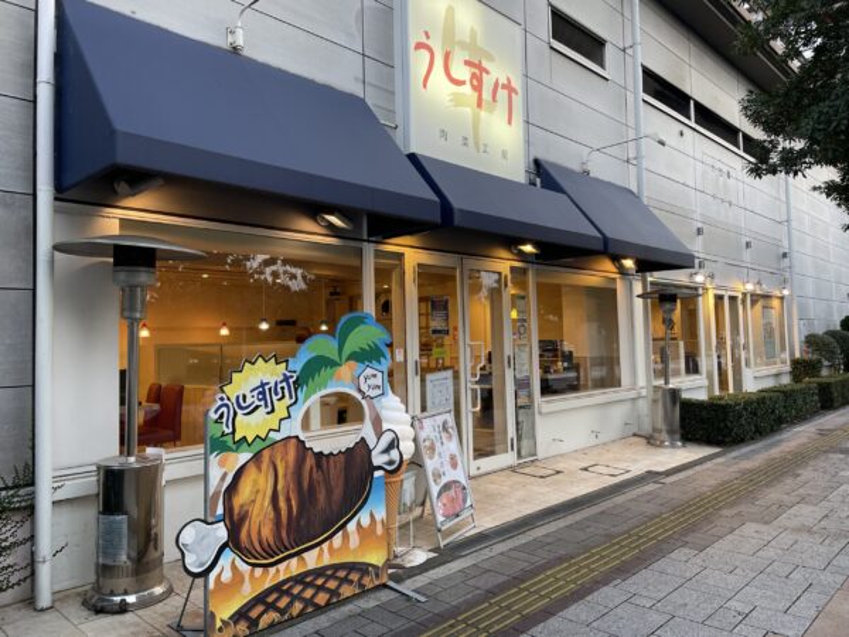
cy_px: 318
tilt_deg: +3.5
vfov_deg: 53.1
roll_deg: +1.1
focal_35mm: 26
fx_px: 638
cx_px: 424
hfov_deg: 67.3
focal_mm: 4.2
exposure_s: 1/100
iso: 80
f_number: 1.6
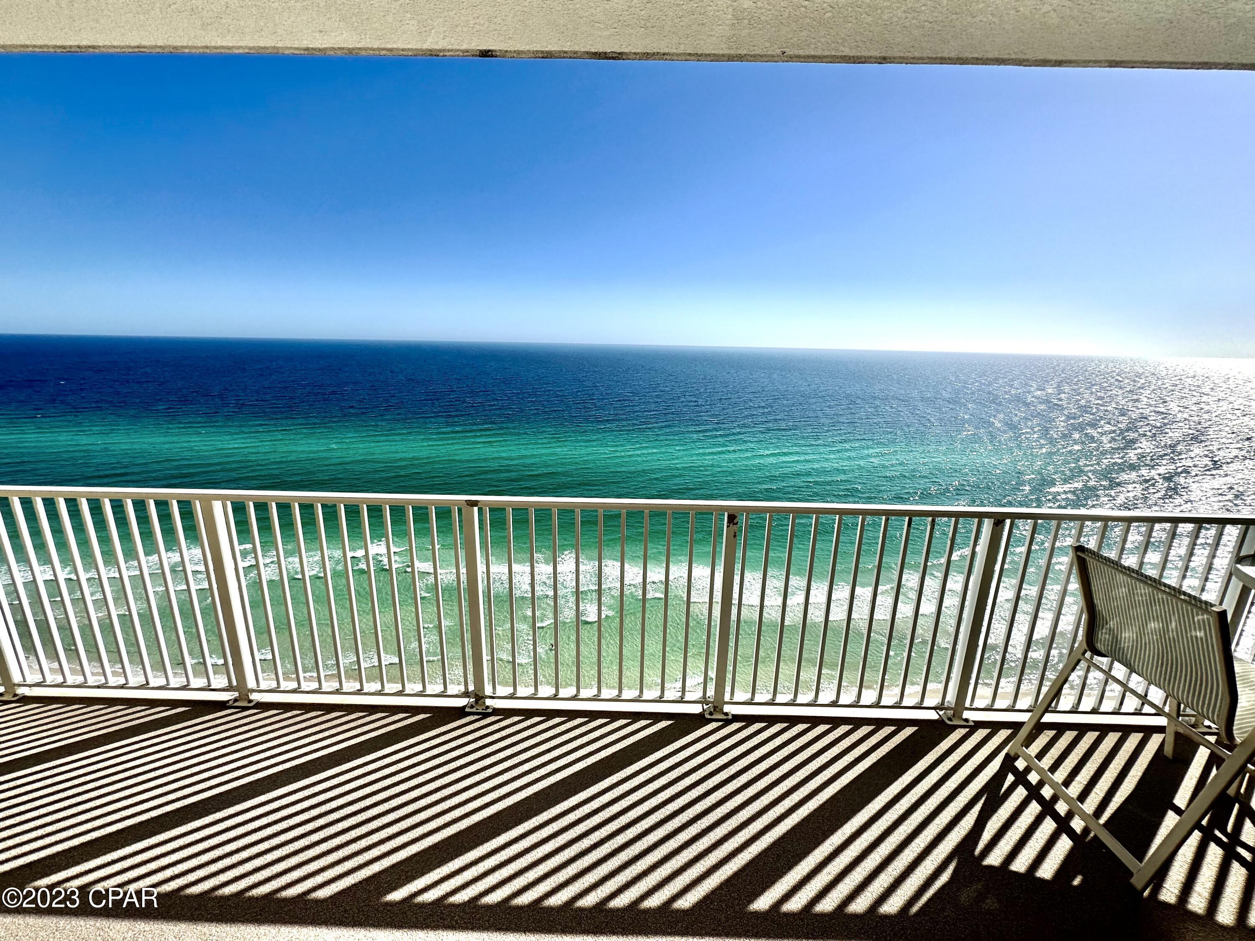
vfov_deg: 85.7
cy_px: 470
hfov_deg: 102.1
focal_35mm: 14
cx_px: 628
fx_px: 508
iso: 50
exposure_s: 1/3509
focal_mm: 2.22
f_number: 2.2
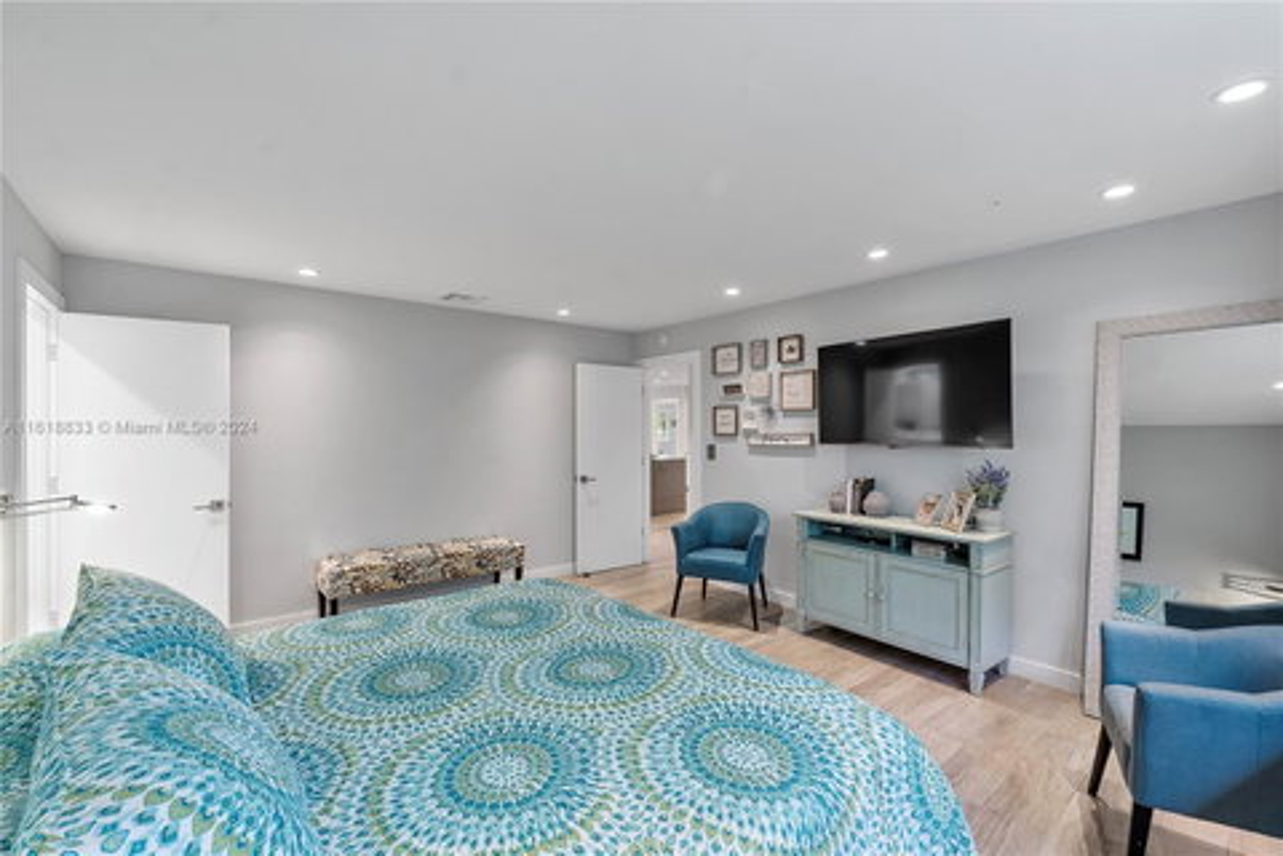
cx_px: 642
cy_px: 428
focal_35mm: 15
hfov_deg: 100.4
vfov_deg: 77.3
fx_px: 535
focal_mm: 10
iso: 160
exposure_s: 1/1.25
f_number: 11
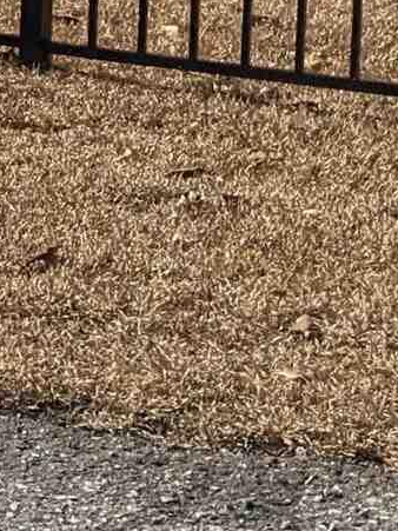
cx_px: -777
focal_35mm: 184
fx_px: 2822
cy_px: -420
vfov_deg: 10.2
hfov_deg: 7.2
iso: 64
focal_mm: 4.38
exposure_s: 1/7812
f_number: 1.73
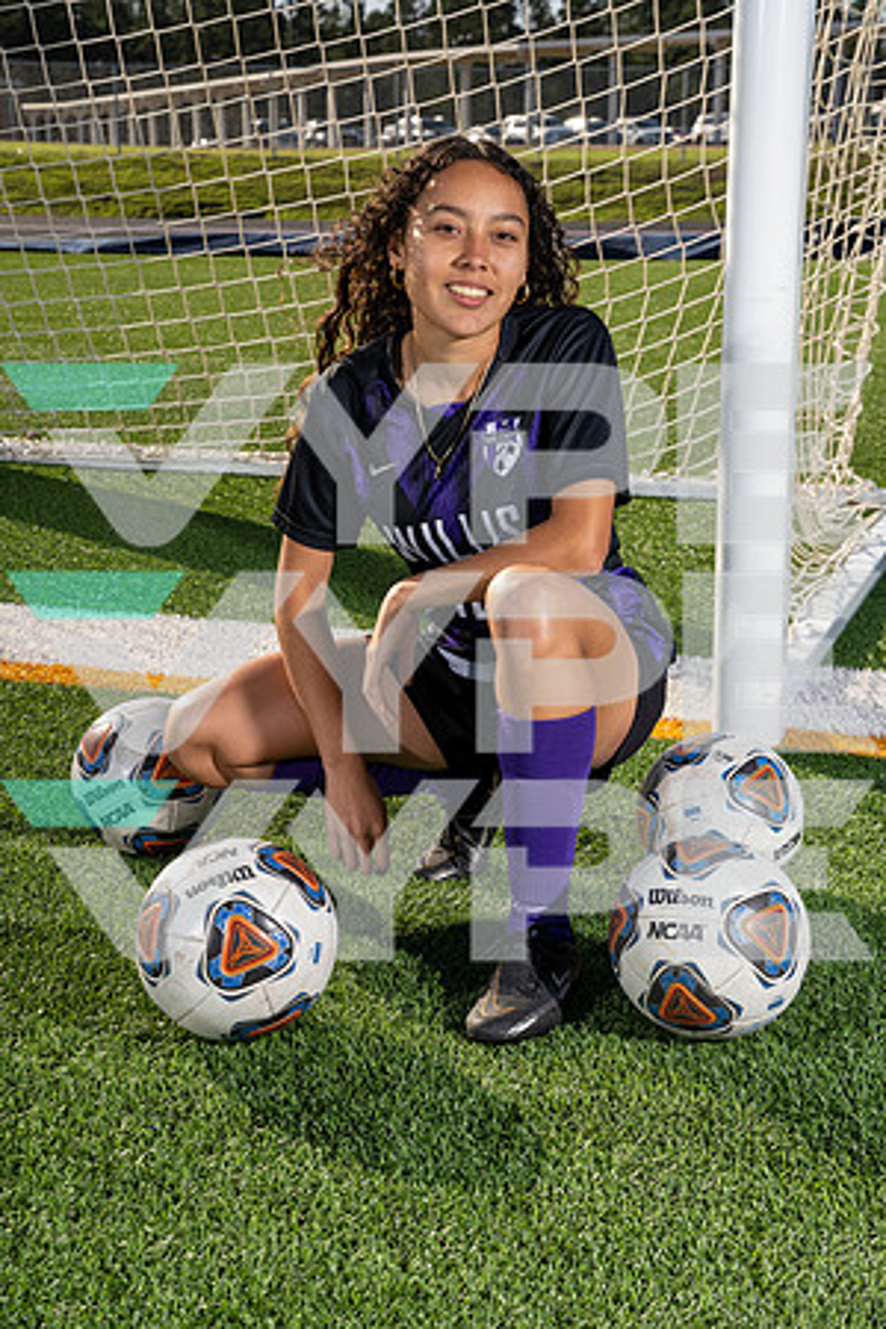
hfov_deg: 23.4
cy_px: 664
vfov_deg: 34.5
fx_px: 2141
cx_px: 443
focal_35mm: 58
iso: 100
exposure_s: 1/250
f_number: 8
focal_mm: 58
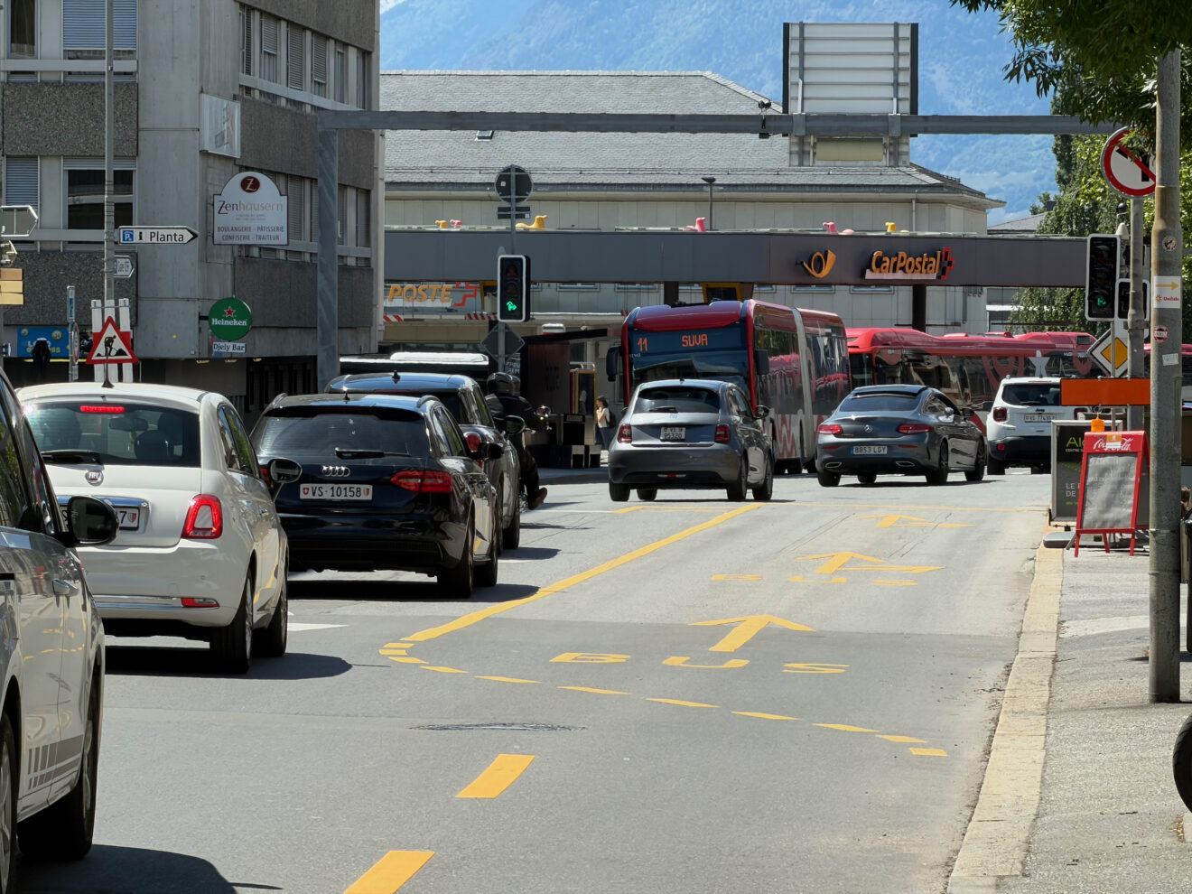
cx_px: 596
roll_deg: -0.8
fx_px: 6887
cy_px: 447
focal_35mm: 200
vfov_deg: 7.4
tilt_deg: -1.5
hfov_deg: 9.9
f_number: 2.8
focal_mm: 16.89
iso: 25
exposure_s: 1/639
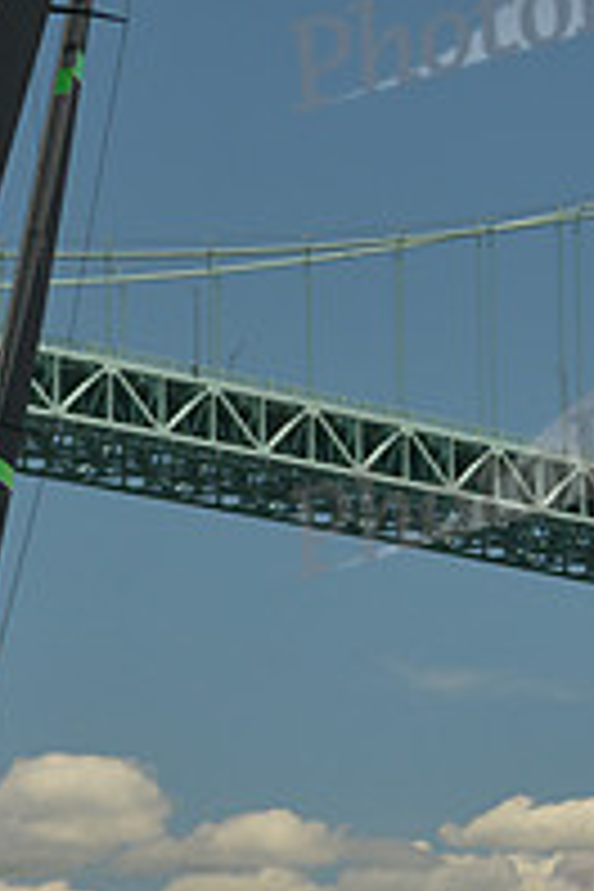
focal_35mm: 205
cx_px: 56
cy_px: 292
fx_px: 5073
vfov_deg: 10.0
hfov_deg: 6.7
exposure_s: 1/1000
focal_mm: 70
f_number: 7.1
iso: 400
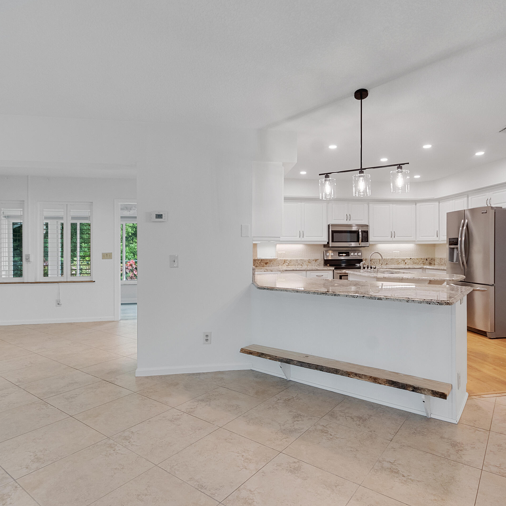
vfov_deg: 74.8
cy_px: 245
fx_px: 331
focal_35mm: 20
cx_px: 301
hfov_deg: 74.1
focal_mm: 10
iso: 320
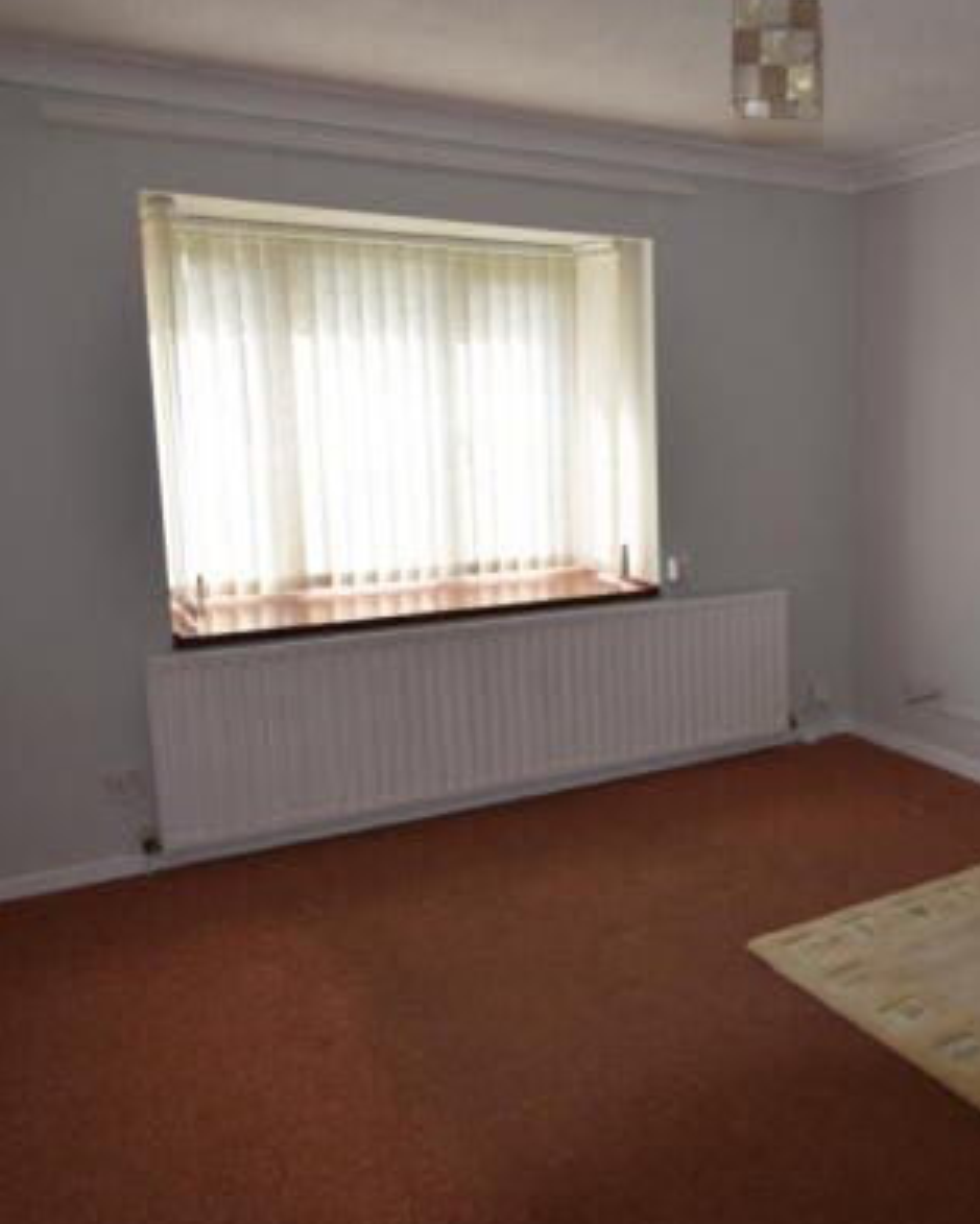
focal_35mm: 33
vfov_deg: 54.2
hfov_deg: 41.3
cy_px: 578
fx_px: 1196
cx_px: 872
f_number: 5.6
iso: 200
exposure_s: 1/125
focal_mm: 14
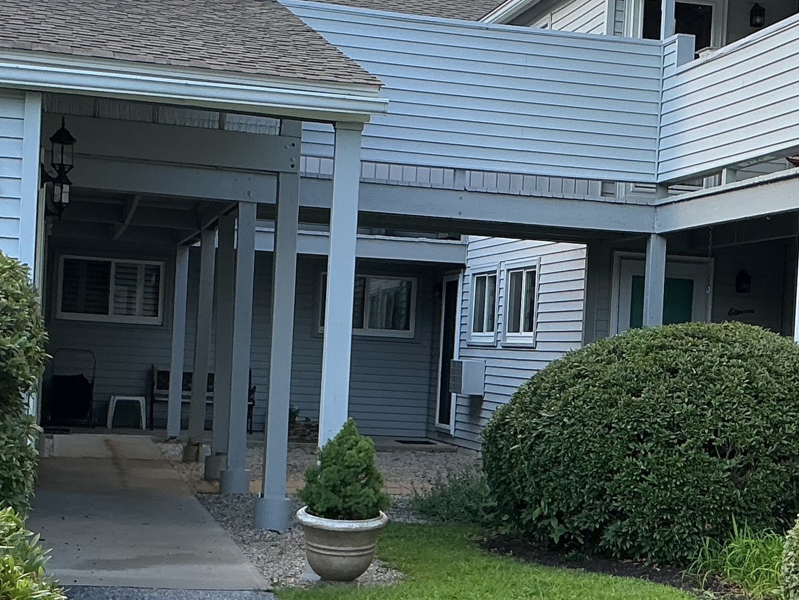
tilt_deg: -0.6
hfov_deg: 24.8
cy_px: 375
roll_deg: -2.9
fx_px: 1801
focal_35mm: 78
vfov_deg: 18.9
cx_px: 586
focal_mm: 3
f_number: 1.8
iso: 25
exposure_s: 1/360
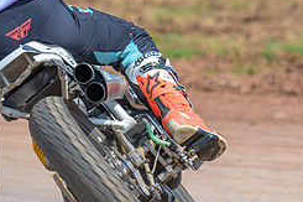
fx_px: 6157
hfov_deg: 2.8
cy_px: 50
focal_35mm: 732
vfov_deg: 1.9
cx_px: 15
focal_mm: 190
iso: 64
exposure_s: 1/320
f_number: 4
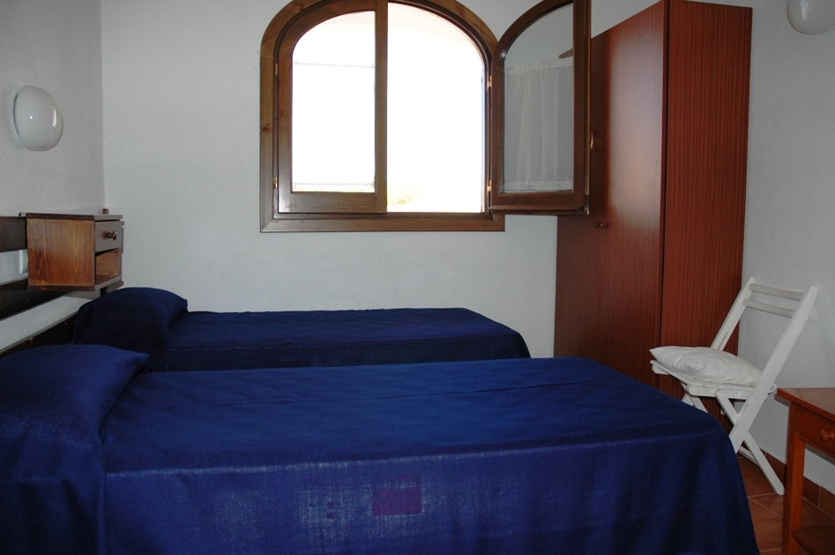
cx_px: 418
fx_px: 625
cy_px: 278
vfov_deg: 47.8
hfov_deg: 67.4
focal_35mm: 27
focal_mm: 18
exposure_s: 1/250
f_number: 3.5
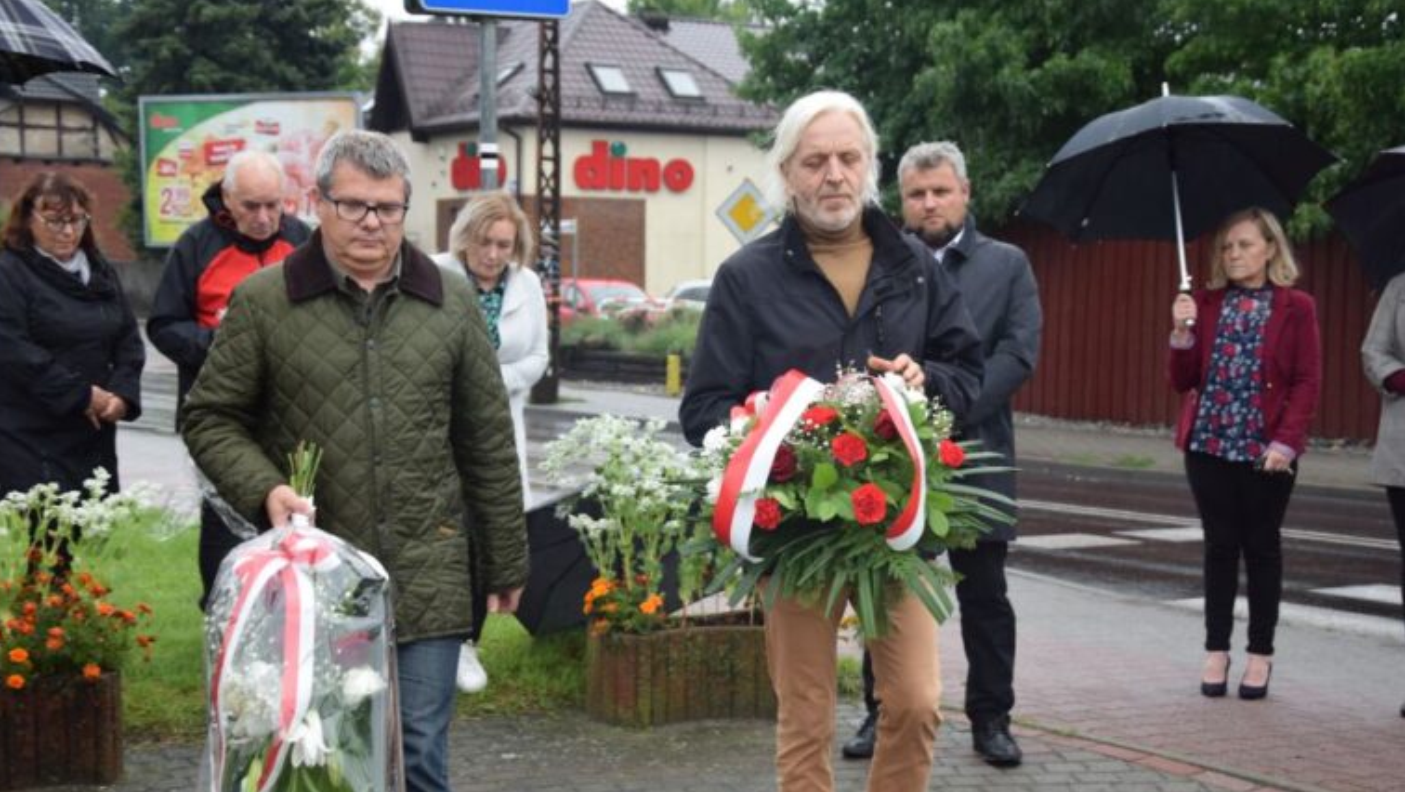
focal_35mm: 67
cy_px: 469
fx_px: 2497
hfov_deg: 31.4
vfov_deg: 18.0
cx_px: 695
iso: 400
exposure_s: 1/100
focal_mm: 42
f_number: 5
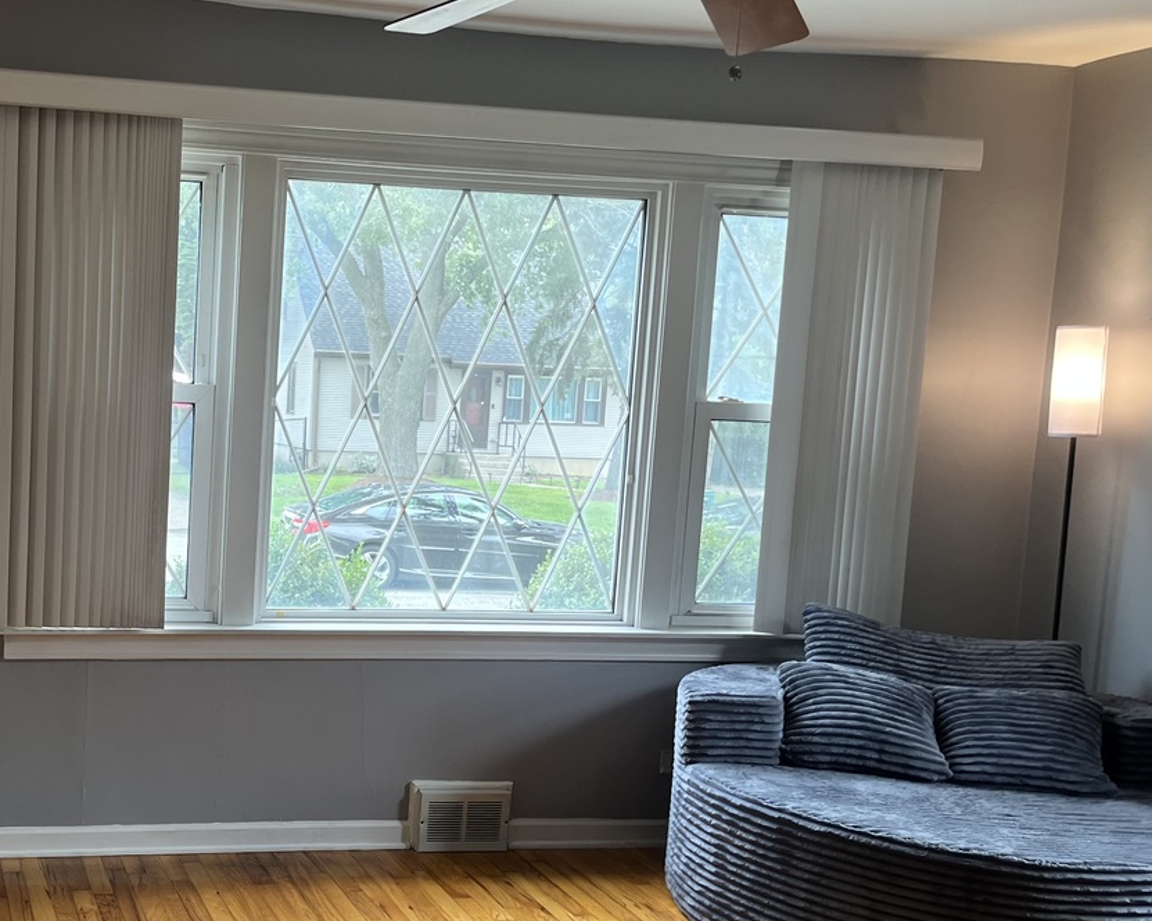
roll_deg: -2.3
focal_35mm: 44
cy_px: 548
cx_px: 195
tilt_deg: -6.2
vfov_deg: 34.0
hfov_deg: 40.0
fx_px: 1499
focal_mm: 5.1
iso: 100
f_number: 1.6
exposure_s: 1/120
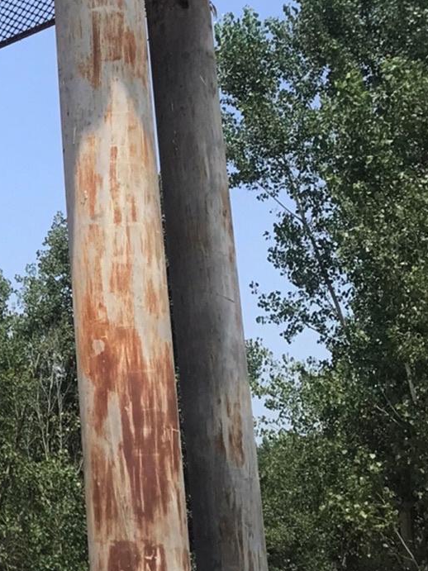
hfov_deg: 16.4
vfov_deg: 23.3
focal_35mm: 83
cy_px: 144
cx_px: -183
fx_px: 1369
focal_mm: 3.99
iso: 20
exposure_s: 1/1681
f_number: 1.8
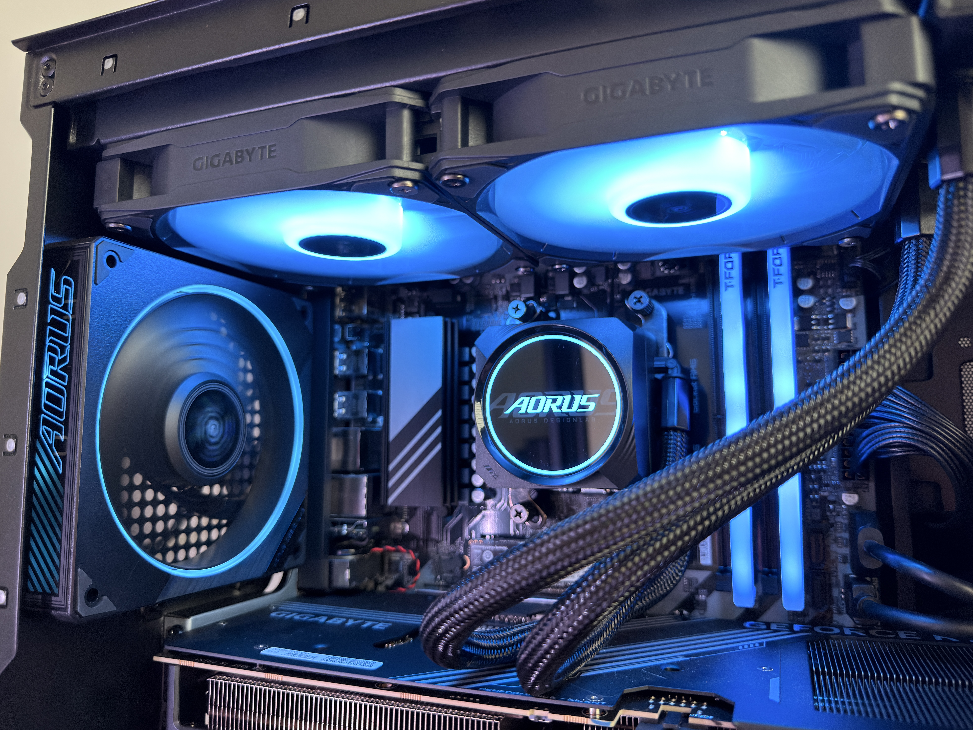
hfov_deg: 69.4
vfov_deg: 54.9
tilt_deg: +7.5
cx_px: 494
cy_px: 351
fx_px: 703
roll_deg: +0.8
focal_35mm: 25
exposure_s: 1/40
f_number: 1.78
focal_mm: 6.76
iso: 500
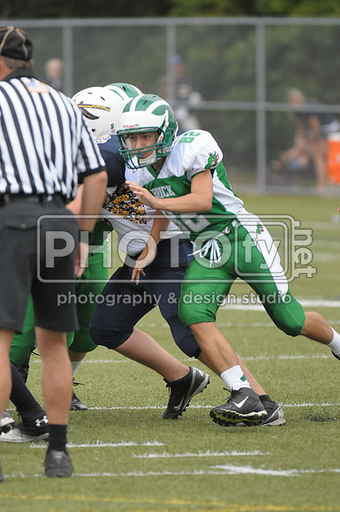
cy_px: 256
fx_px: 6180
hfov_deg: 3.2
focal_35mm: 435
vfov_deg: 4.7
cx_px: 170
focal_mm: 290
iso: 1600
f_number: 4
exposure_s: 1/4000
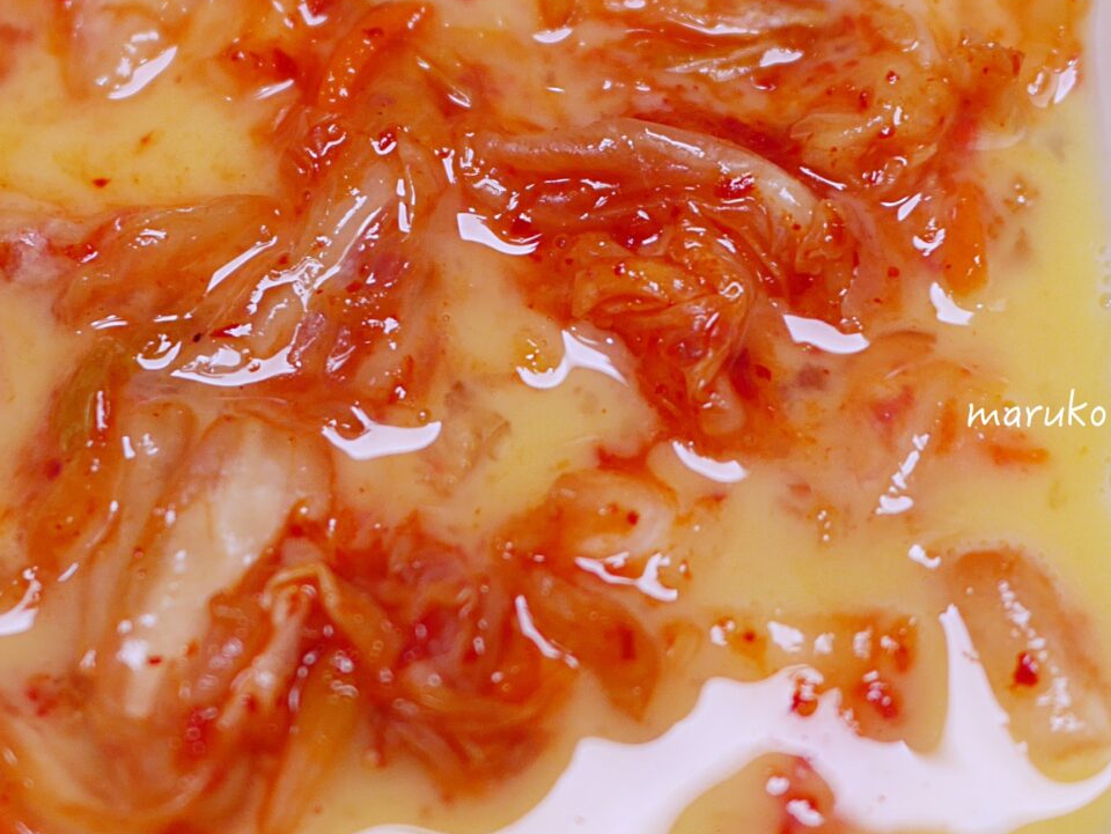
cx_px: 546
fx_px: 2569
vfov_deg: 18.4
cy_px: 300
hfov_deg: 24.4
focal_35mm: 80
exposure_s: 1/320
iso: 200
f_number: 1.8
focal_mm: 15
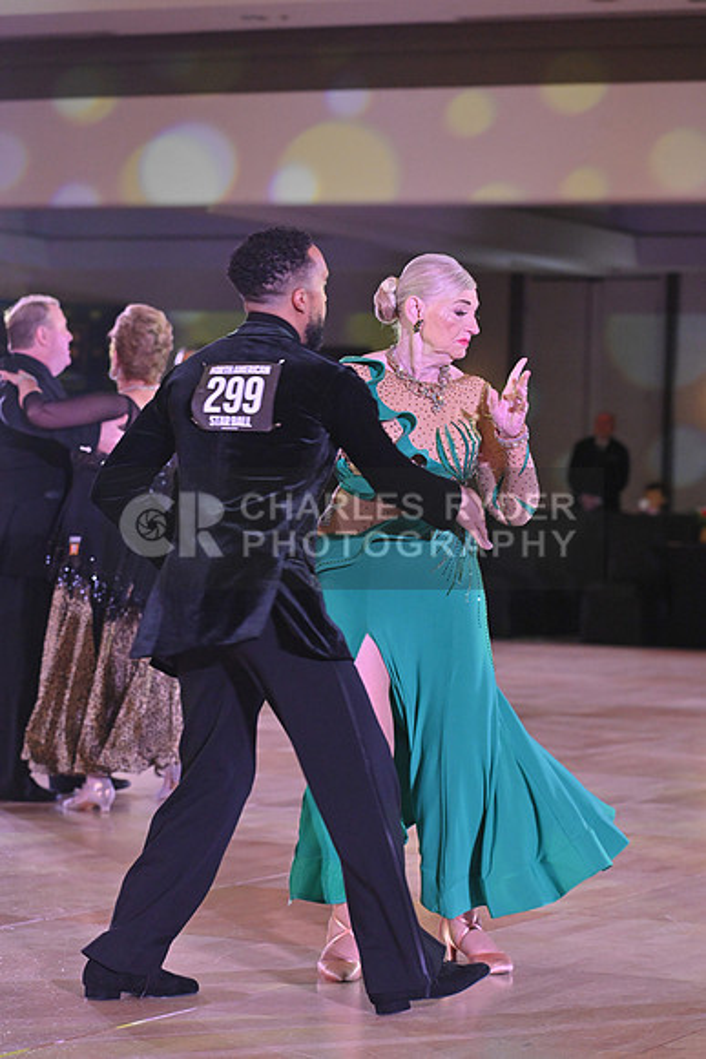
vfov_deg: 18.6
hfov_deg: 12.5
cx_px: 353
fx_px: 3234
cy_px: 530
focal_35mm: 110
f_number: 5
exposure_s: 1/320
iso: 3200
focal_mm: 110
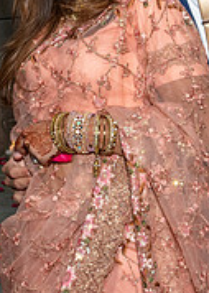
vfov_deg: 13.9
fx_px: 1181
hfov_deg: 10.1
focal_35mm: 142
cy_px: -11
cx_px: 101
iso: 400
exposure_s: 1/250
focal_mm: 24
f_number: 6.3
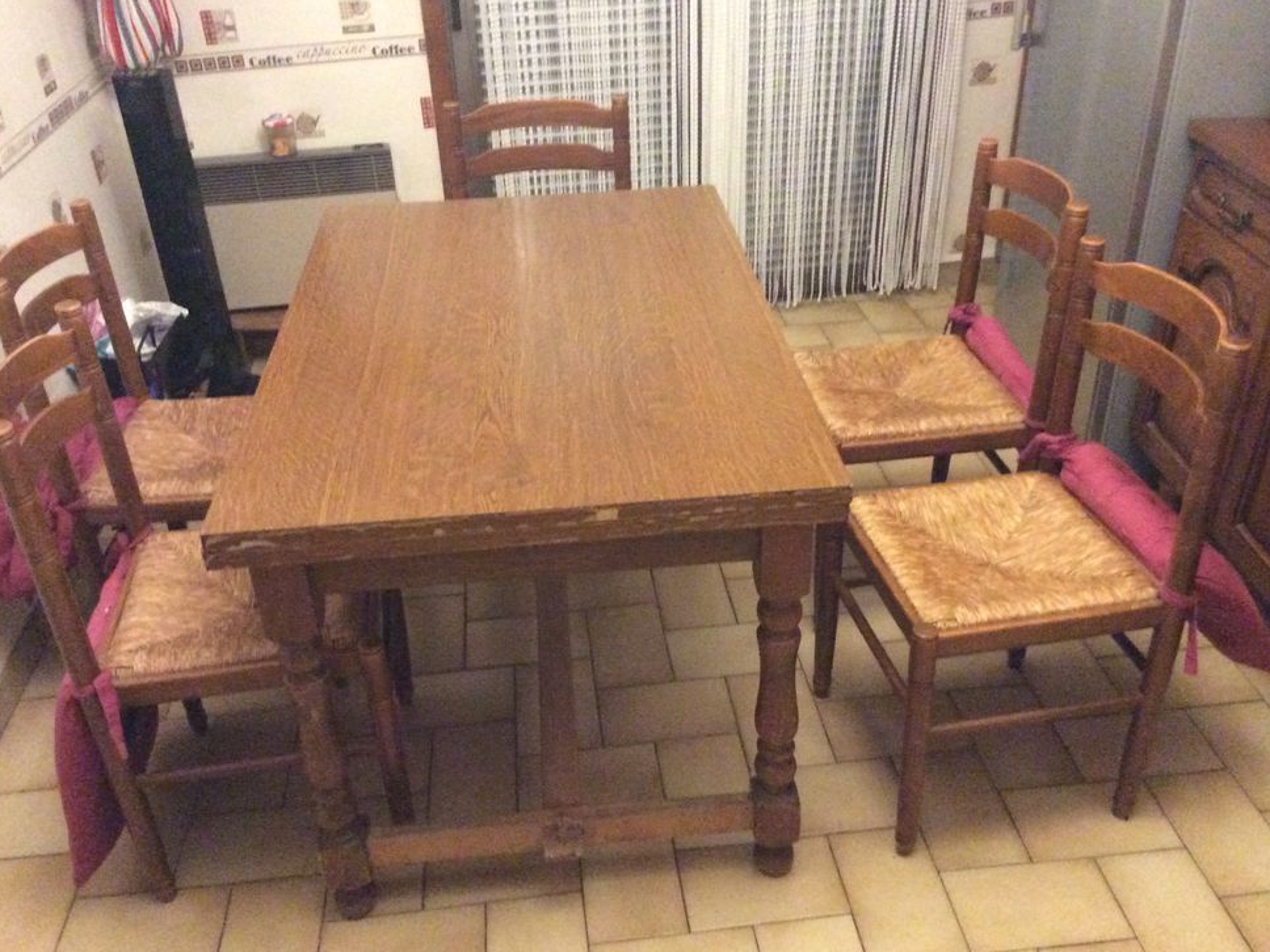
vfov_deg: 42.9
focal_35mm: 33
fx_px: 1211
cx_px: 626
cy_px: 466
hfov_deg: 55.4
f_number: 2.4
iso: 640
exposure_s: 1/17
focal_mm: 3.3
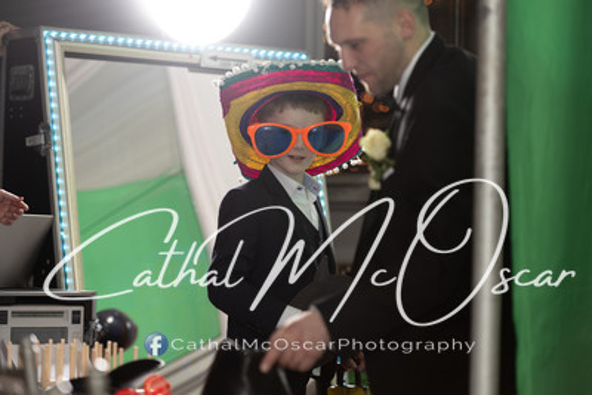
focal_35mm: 110
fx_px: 1809
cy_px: 198
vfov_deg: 12.5
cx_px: 296
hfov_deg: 18.6
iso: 250
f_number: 2.8
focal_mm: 110
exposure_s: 1/125
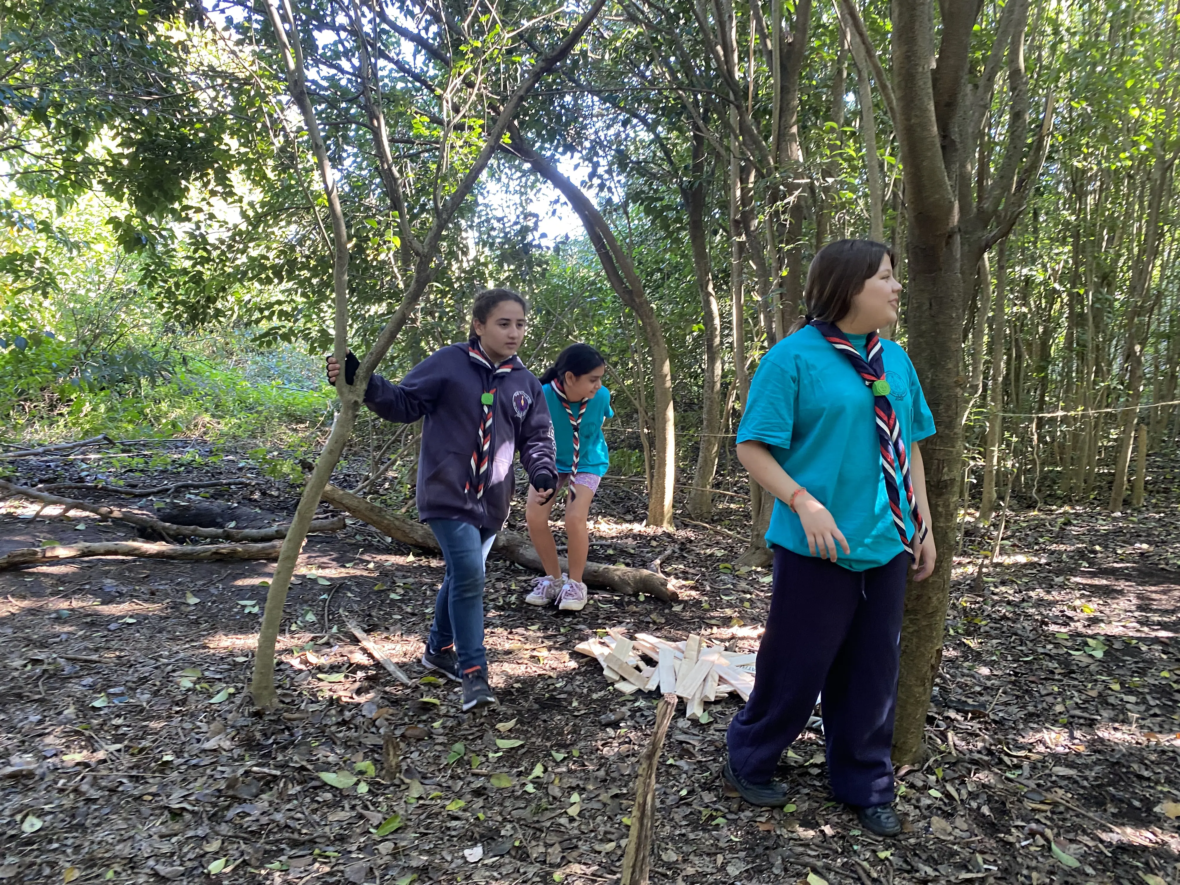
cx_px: 590
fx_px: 886
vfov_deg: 53.1
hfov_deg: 67.3
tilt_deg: -8.3
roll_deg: +0.7
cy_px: 442
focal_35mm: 26
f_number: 1.8
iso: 160
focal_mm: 4.25
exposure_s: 1/60
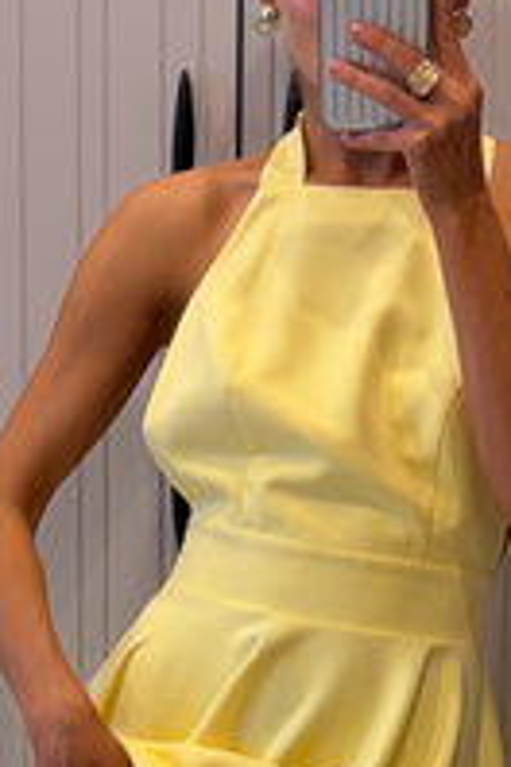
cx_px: 225
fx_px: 3577
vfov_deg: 12.1
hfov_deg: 8.2
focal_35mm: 168
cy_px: 808
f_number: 1.78
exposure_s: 1/87
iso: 100
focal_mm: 6.76
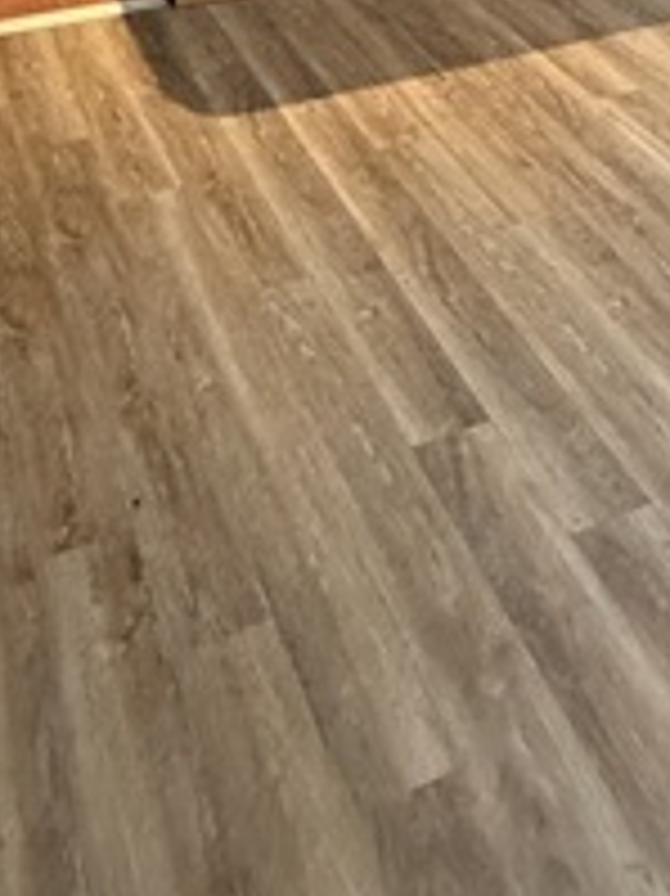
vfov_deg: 28.6
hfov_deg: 30.8
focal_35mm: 47
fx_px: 1214
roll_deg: -0.1
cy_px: -403
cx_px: 310
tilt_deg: -8.2
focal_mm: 2.22
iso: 640
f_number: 2.2
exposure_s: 1/60
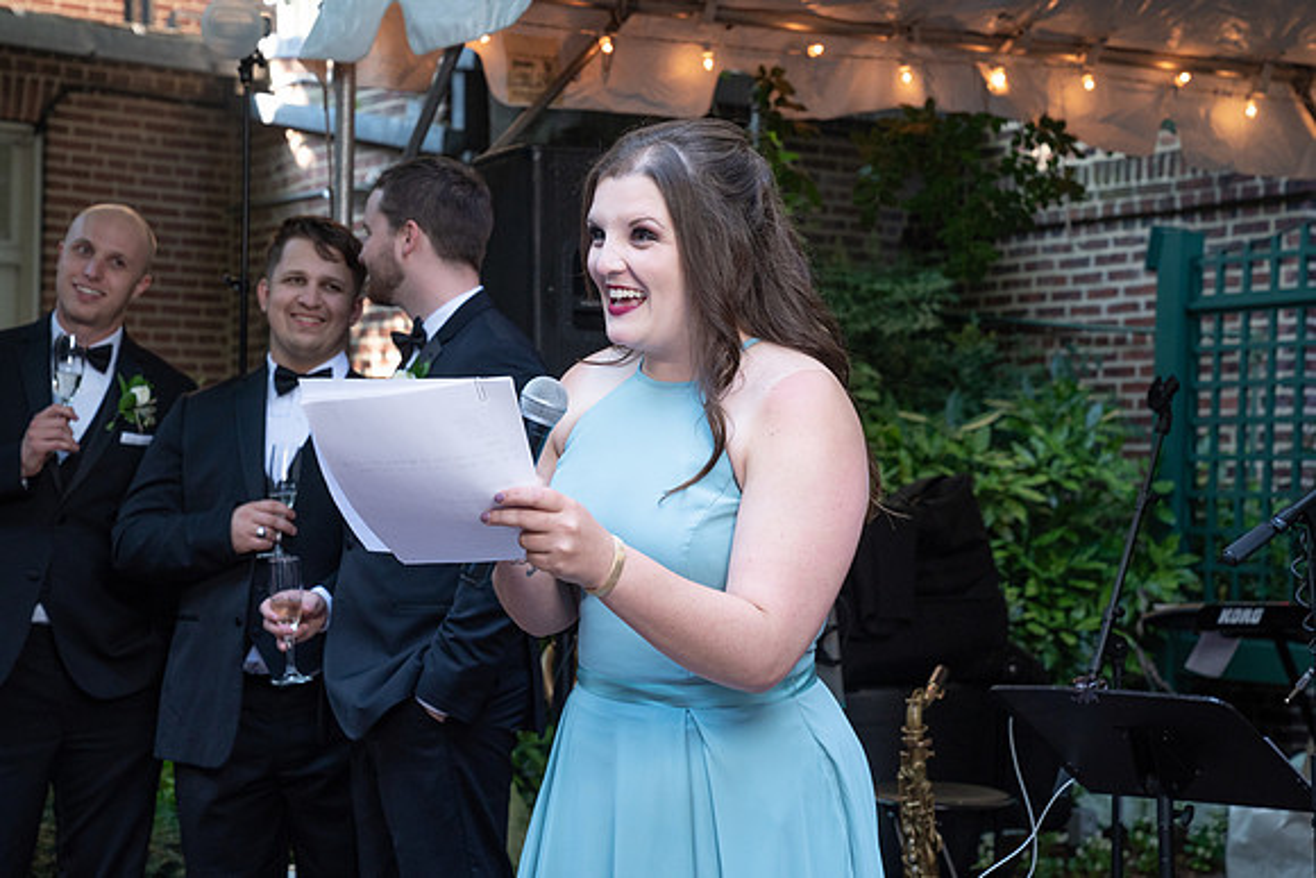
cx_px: 651
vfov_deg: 18.2
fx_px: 2743
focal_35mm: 75
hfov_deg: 27.0
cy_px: 469
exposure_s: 1/250
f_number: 5.6
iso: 1250
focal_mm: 70
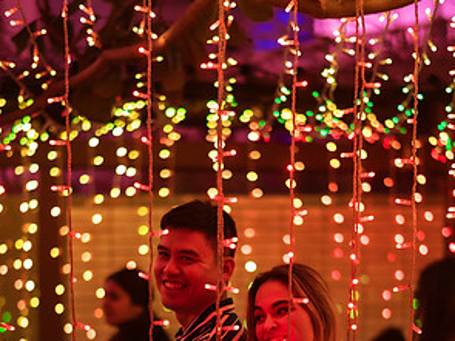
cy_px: 335
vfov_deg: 17.0
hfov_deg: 23.0
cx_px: 227
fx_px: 1117
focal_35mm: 85
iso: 2500
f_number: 1.4
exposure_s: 1/320
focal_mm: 58
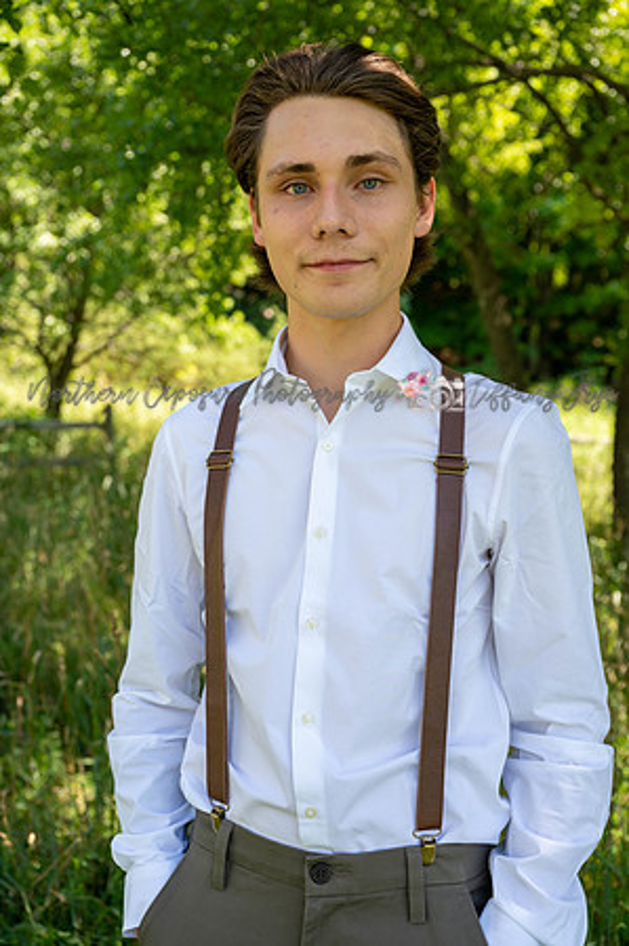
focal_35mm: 36
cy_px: 473
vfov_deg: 53.2
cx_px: 314
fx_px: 946
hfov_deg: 36.8
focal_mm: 36
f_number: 4
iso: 220
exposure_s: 1/250
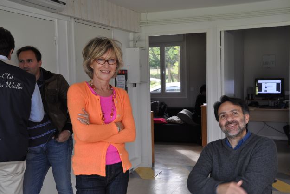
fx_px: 371
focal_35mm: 46
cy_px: 98
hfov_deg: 42.7
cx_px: 145
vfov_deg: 29.3
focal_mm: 30
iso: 400
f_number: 5
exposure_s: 1/100
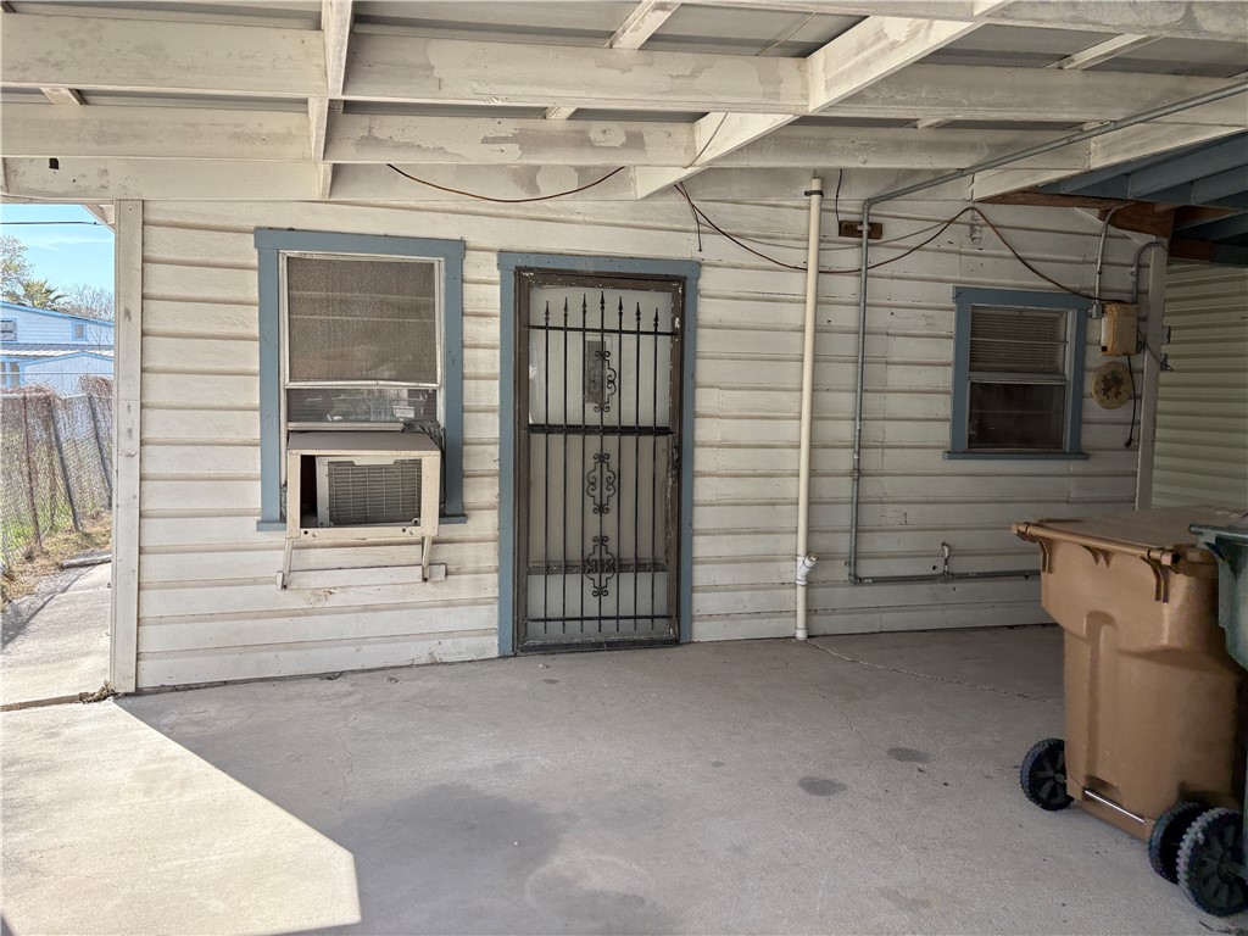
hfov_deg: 67.3
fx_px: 937
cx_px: 624
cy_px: 468
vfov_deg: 53.1
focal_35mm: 26
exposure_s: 1/861
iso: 64
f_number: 1.6
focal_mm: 5.96
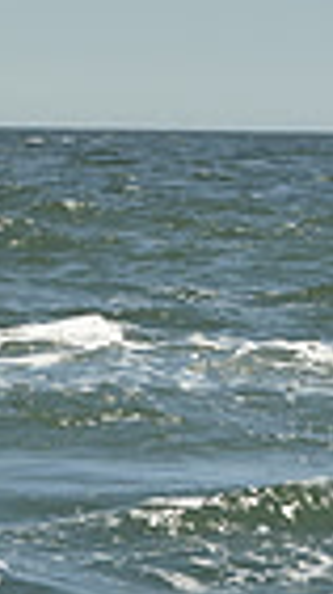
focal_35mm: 301
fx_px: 4739
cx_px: -885
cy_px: 82
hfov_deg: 3.8
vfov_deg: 7.2
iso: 280
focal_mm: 70
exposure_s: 1/1600
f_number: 7.1
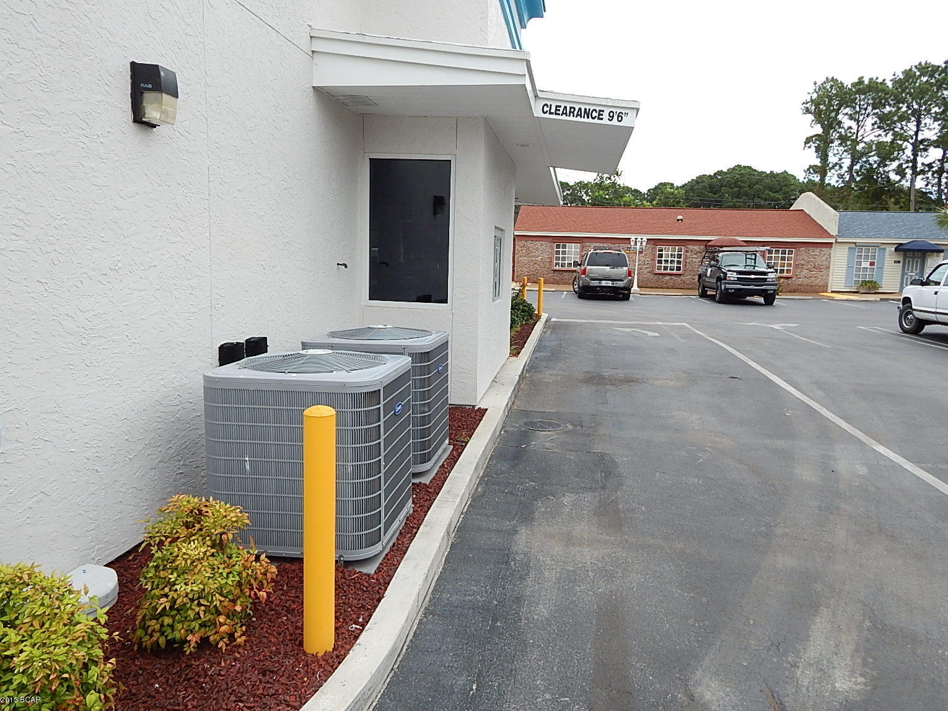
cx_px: 487
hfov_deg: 73.9
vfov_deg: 58.9
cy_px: 353
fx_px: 630
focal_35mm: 23
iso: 125
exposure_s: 1/500
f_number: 3
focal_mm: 4
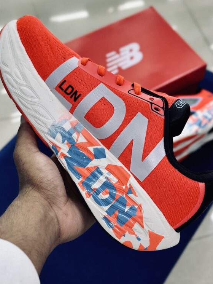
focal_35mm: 60
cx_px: 110
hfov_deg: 24.4
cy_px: 146
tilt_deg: -55.3
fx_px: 492
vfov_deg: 32.2
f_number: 1.78
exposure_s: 1/133
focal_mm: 6.86
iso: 80
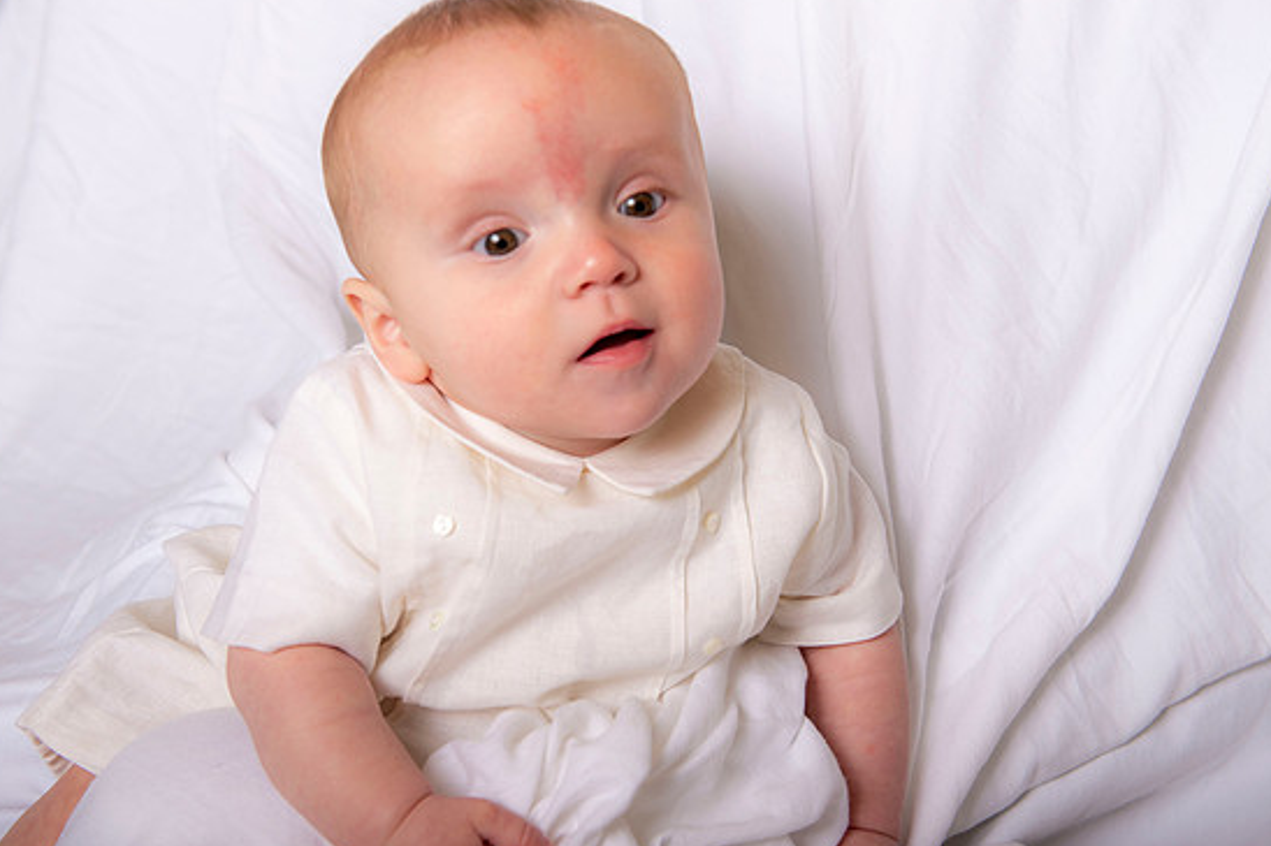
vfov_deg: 24.6
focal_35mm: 55
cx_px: 619
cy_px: 431
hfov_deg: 36.3
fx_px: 1941
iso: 250
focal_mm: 52
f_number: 5.6
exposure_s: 1/200
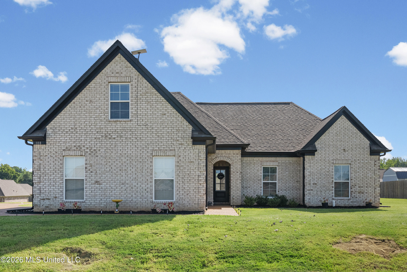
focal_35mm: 33
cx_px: 204
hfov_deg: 57.2
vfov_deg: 40.0
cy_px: 136
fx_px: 373
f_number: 9
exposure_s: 1/320
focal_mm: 33
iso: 800
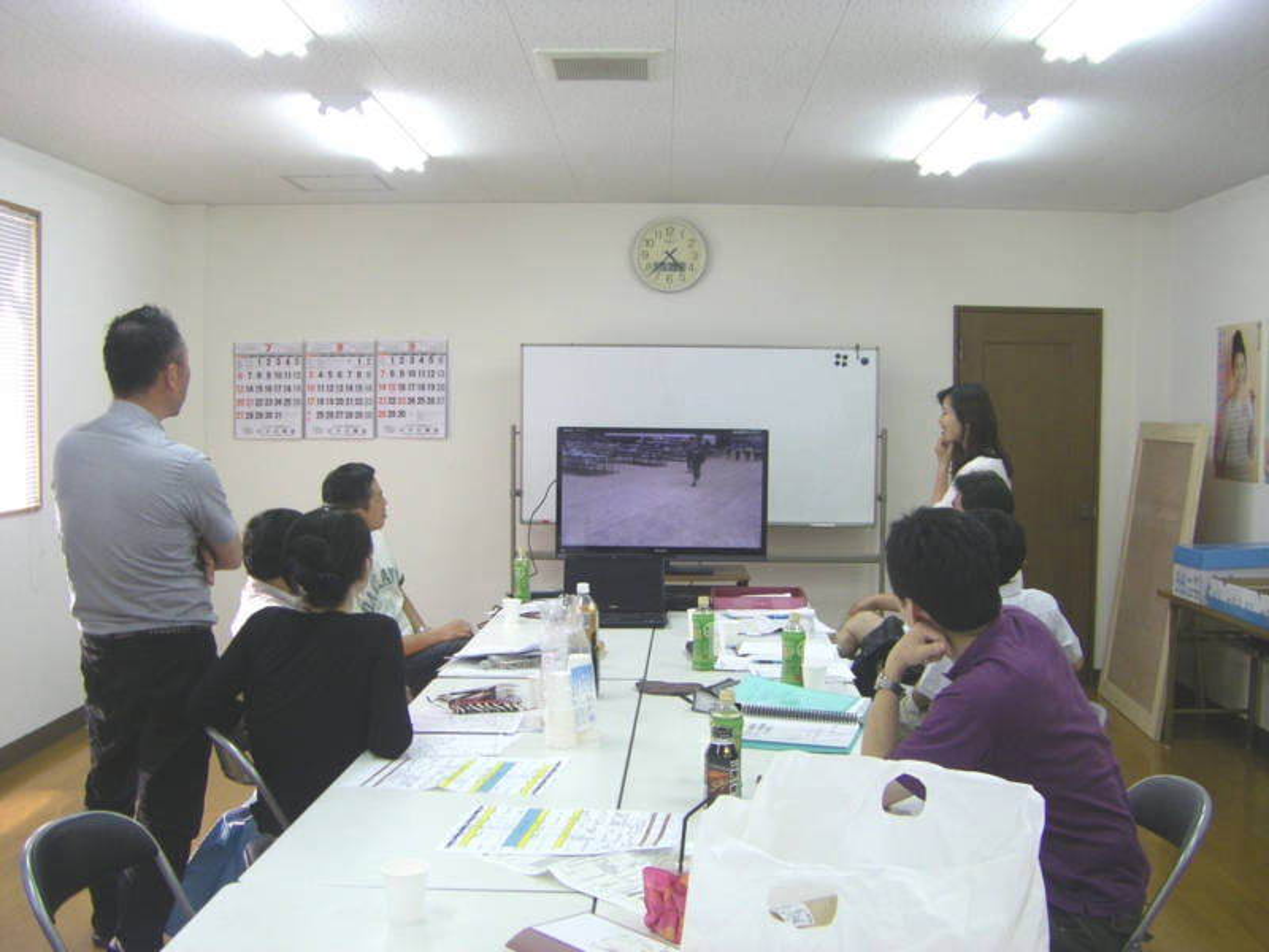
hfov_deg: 49.0
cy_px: 476
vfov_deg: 37.7
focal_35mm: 38
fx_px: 1393
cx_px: 634
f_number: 3.5
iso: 200
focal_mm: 6.3
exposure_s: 1/50
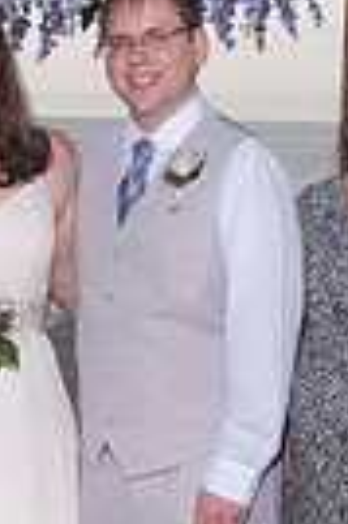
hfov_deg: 12.1
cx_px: -53
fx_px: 1614
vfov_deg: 18.4
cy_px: 313
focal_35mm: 111
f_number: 9
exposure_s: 1/250
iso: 100
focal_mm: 22
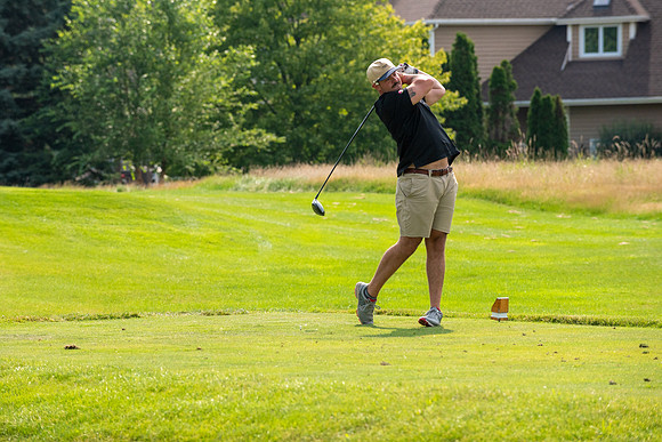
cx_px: 296
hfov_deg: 9.0
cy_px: 221
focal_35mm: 230
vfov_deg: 6.0
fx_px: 4229
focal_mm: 200
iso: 250
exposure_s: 1/2500
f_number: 5
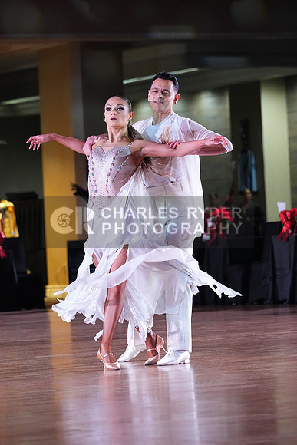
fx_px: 2473
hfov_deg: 6.9
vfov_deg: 10.3
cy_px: 222
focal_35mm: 200
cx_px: 148
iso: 8000
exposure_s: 1/400
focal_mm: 200
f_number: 5.6
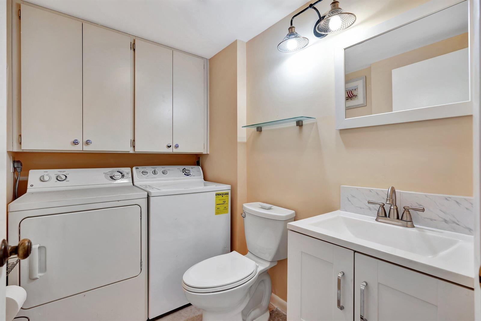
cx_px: 240
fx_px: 214
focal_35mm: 16
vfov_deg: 73.8
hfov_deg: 96.7
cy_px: 160
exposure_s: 1/5
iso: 100
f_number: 5.6
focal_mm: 16
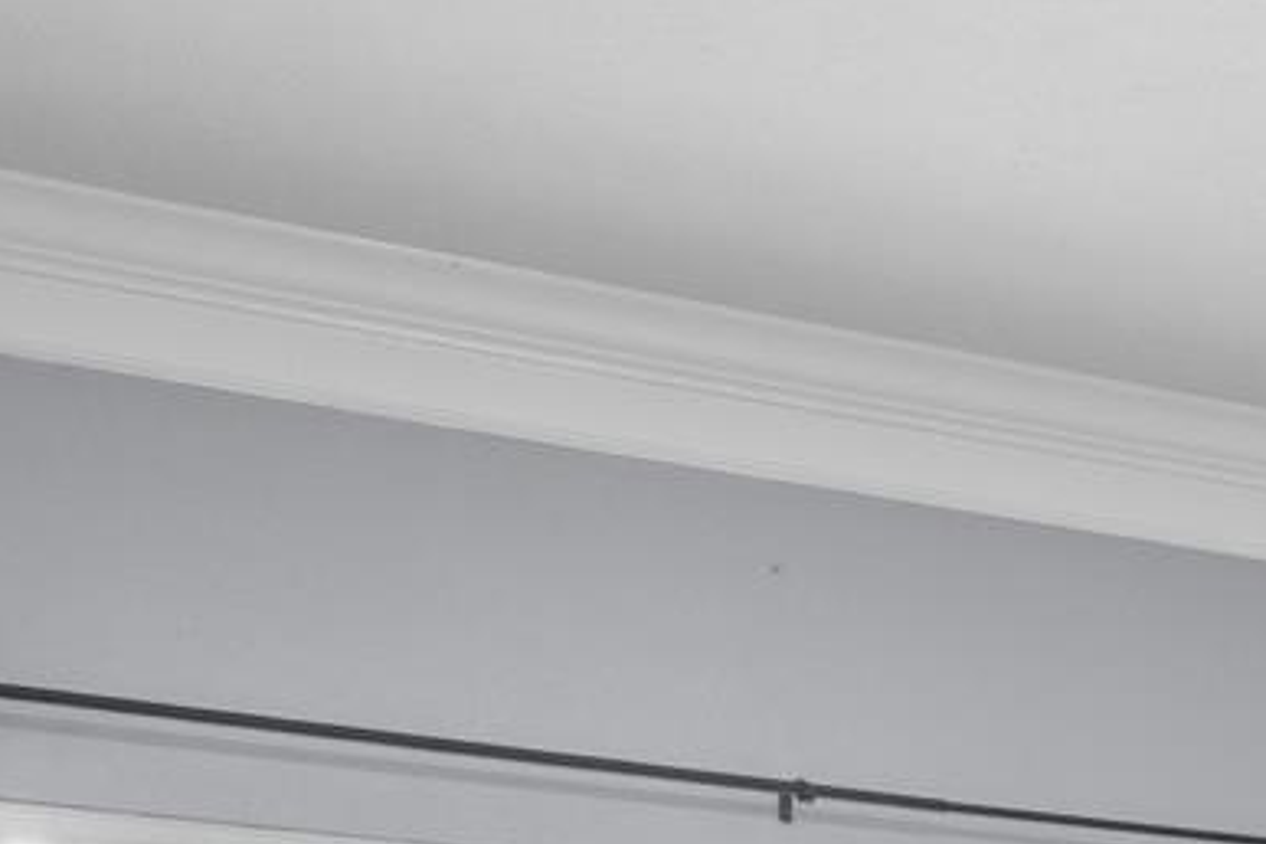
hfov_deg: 19.0
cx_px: 1780
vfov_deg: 12.9
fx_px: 3411
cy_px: 1484
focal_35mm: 97
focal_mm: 10
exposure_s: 1/4
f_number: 8
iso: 320
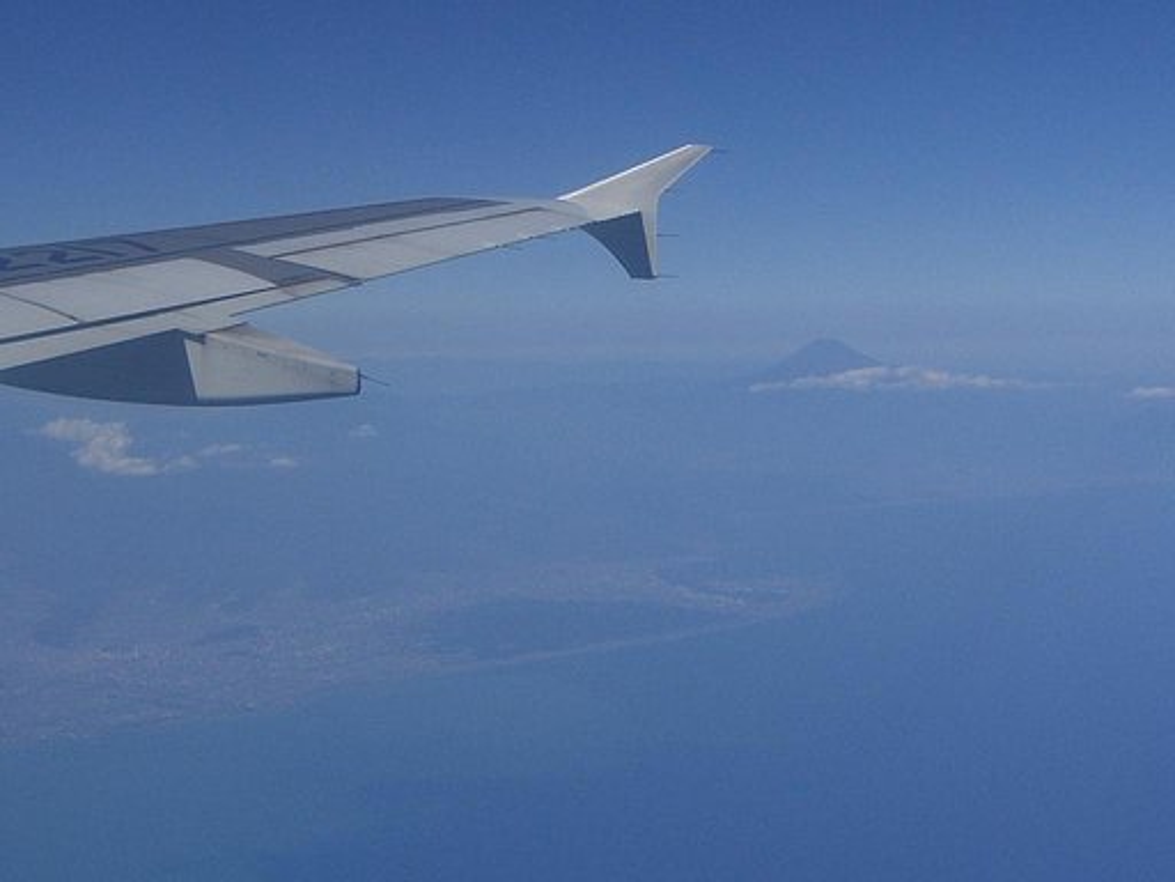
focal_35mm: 38
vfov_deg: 37.7
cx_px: 588
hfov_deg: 49.0
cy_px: 441
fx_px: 1290
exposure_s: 1/1600
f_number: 4
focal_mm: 7.9
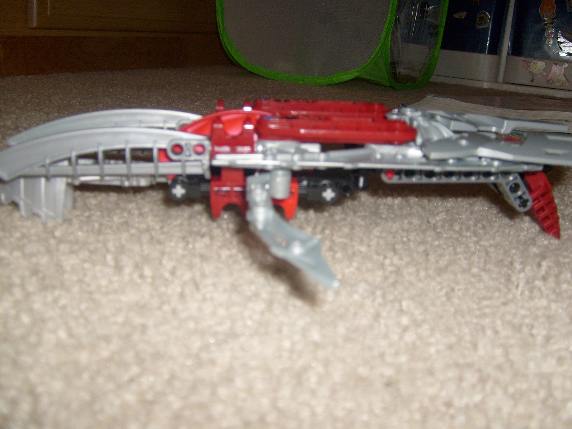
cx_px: 292
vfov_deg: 39.7
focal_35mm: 36
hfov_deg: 51.4
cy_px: 214
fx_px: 595
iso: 100
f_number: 2.8
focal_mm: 5.8
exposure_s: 1/45
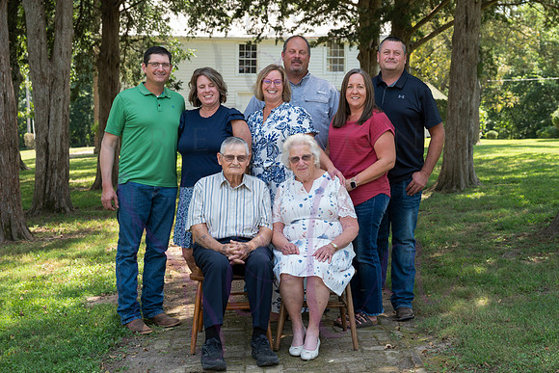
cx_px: 280
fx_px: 823
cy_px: 186
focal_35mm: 53
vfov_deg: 25.5
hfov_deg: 37.5
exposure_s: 1/200
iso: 400
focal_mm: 53
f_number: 5.6
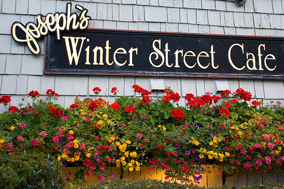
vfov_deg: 31.9
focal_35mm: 42
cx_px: 142
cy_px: 94
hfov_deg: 46.4
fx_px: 331
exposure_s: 1/50
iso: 200
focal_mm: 28
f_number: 4.2
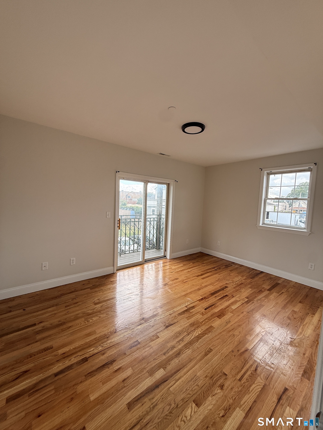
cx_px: 162
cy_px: 215
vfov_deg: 102.1
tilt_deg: -3.7
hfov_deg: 85.7
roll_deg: -3.5
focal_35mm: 14
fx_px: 174
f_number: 2.2
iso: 64
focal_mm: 2.22
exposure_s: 1/220
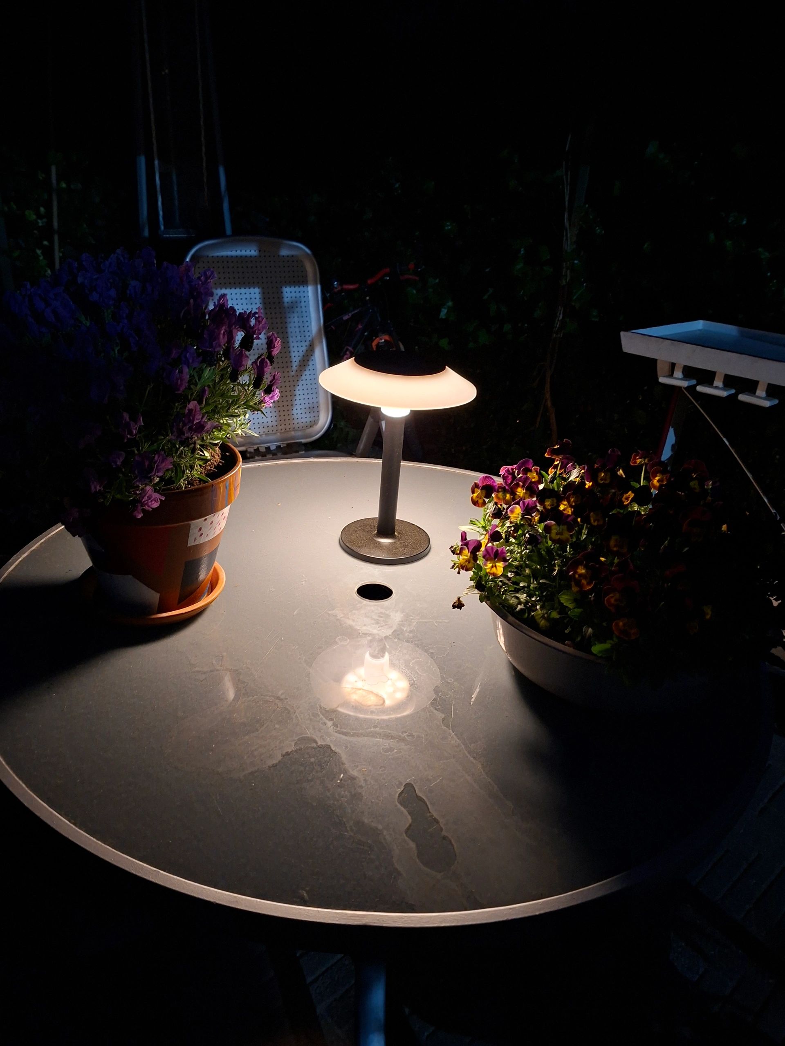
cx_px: 392
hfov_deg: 58.9
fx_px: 695
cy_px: 523
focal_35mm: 23
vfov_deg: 73.9
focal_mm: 5.54
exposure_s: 1/25
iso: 500
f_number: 1.8
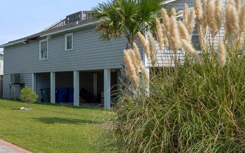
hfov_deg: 27.0
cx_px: -140
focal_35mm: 45
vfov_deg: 28.6
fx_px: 301
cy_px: 82
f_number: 11
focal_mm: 14
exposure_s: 1/40
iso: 100
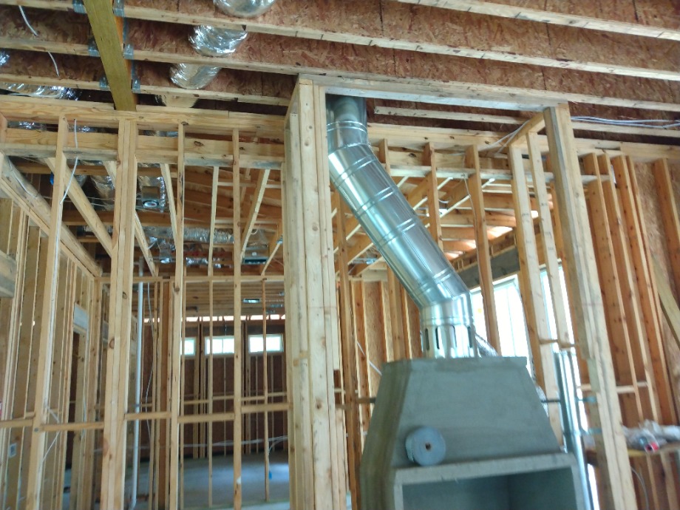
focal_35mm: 20
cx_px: 340
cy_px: 255
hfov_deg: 81.7
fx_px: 393
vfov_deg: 66.0
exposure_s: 1/30
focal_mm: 3.54
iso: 353
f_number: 2
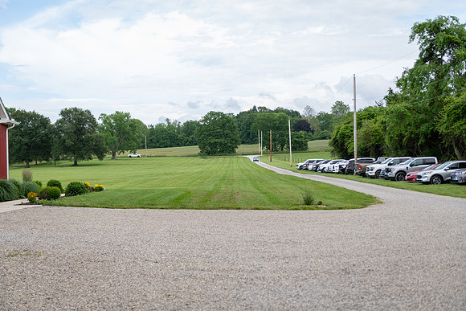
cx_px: 233
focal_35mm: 55
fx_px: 712
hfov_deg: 36.2
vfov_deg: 24.6
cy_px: 156
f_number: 3.5
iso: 100
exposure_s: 1/320
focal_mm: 55
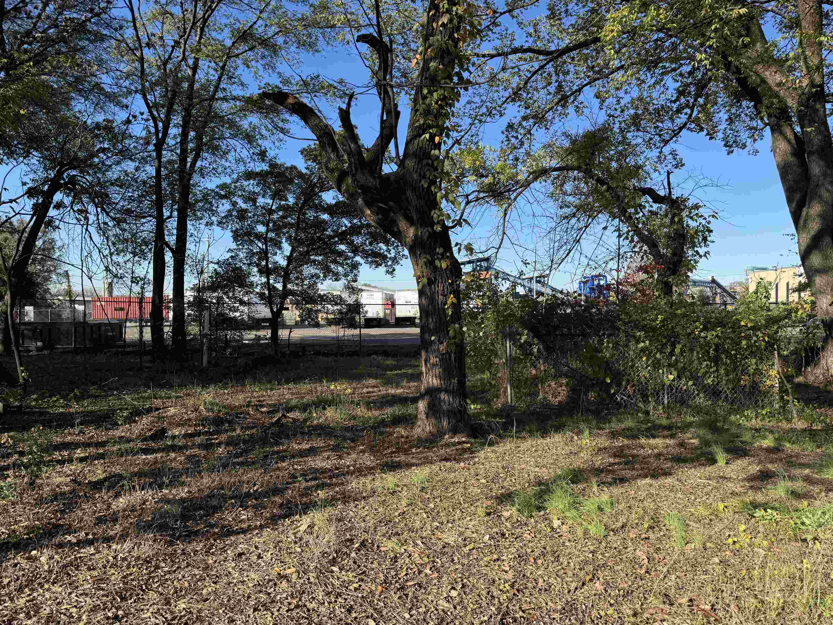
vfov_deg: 56.8
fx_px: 578
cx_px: 416
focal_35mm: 24
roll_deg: -0.1
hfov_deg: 71.6
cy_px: 312
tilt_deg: -2.1
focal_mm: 6.76
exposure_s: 1/1923
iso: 80
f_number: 1.78
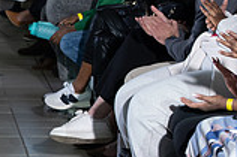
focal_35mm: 294
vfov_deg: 4.7
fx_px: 1933
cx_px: -194
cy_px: 84
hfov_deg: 6.8
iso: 1250
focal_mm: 80
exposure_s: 1/160
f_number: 5.6
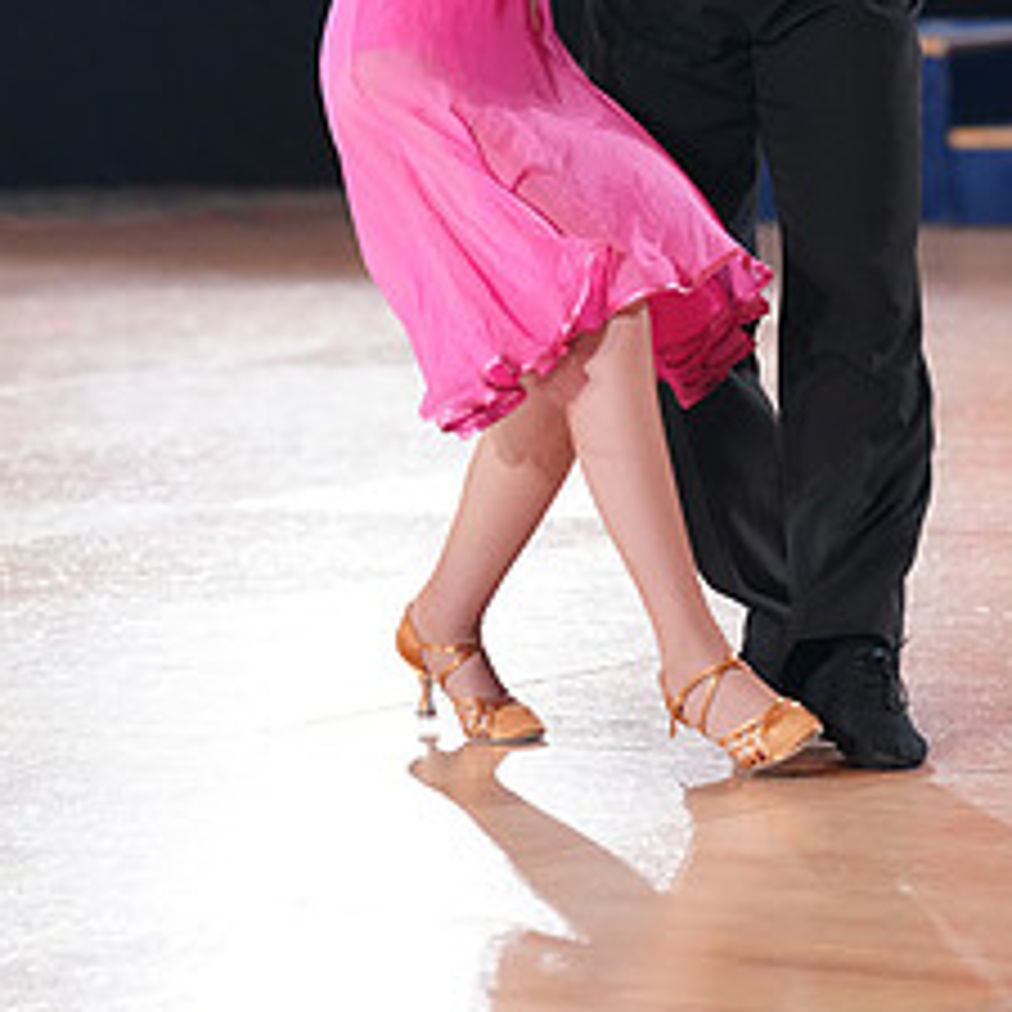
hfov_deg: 6.9
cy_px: -211
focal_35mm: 254
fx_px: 8401
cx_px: 708
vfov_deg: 6.8
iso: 3200
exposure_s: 1/640
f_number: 2.8
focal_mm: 116
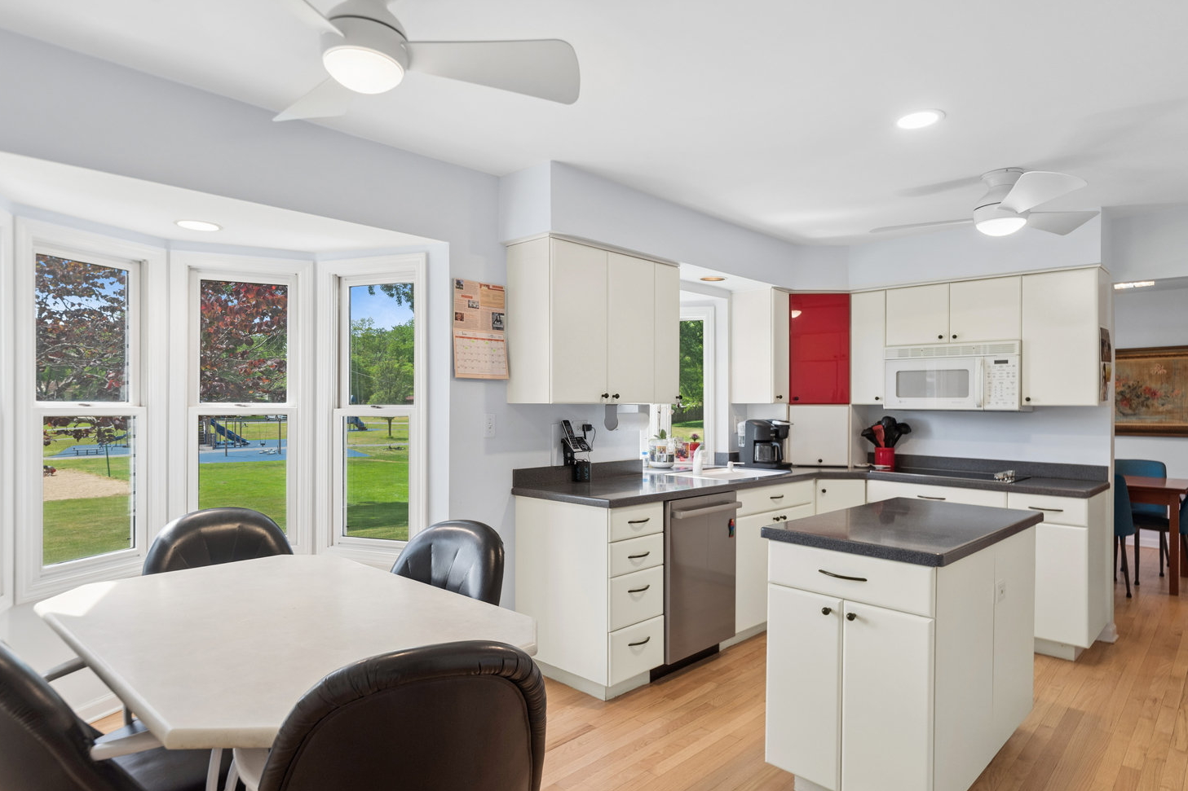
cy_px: 392
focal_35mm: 20
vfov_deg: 61.9
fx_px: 660
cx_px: 550
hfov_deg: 83.8
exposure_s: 1/30
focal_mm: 18
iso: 200
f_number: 8
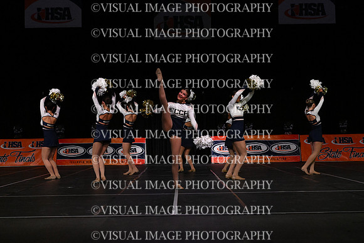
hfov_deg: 28.1
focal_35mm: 72
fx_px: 728
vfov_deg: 18.9
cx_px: 182
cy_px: 122
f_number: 4
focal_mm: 48
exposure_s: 1/1000
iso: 6400
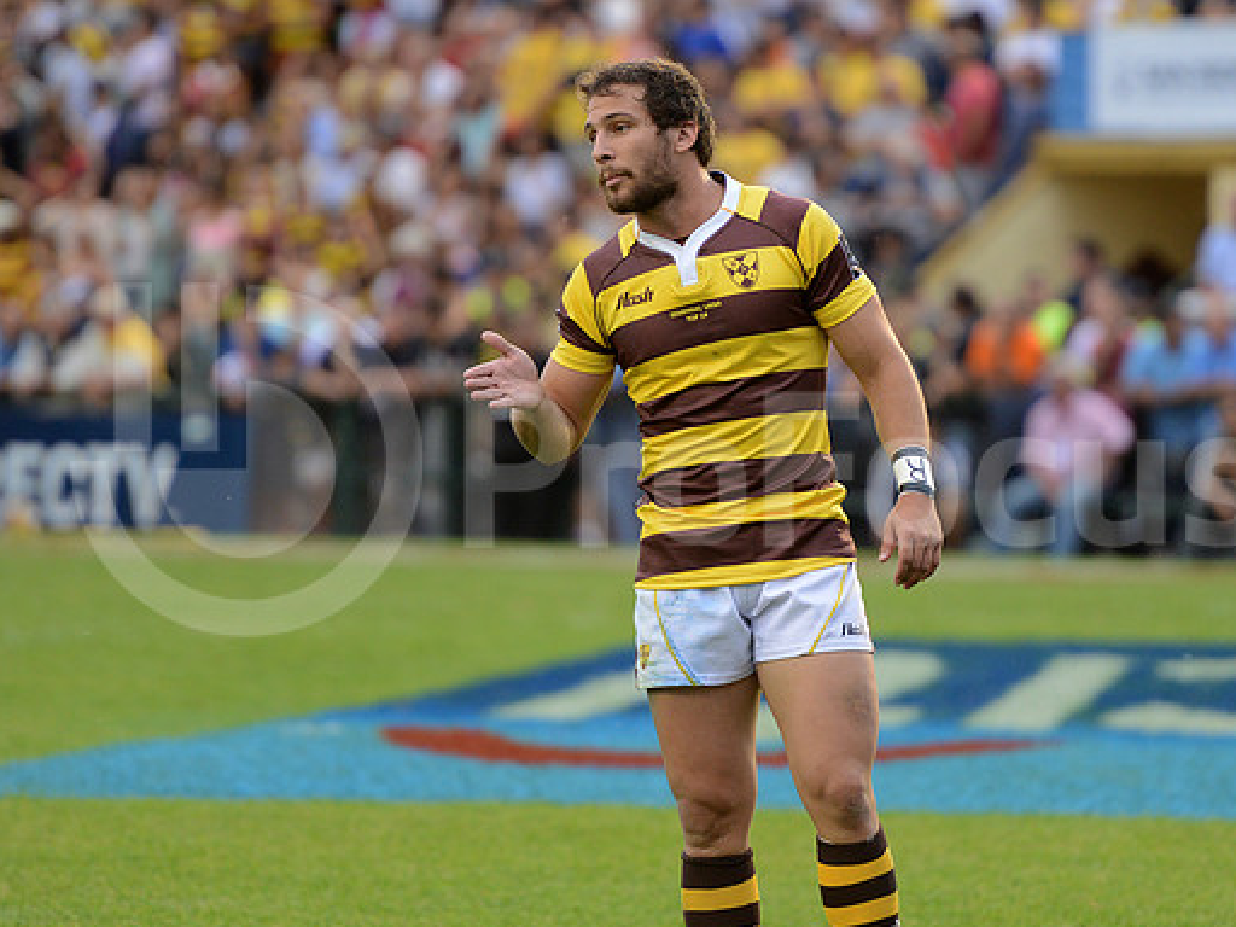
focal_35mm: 294
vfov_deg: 5.1
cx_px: 659
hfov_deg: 6.7
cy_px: 465
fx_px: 10498
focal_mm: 270
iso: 2000
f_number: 4
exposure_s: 1/500
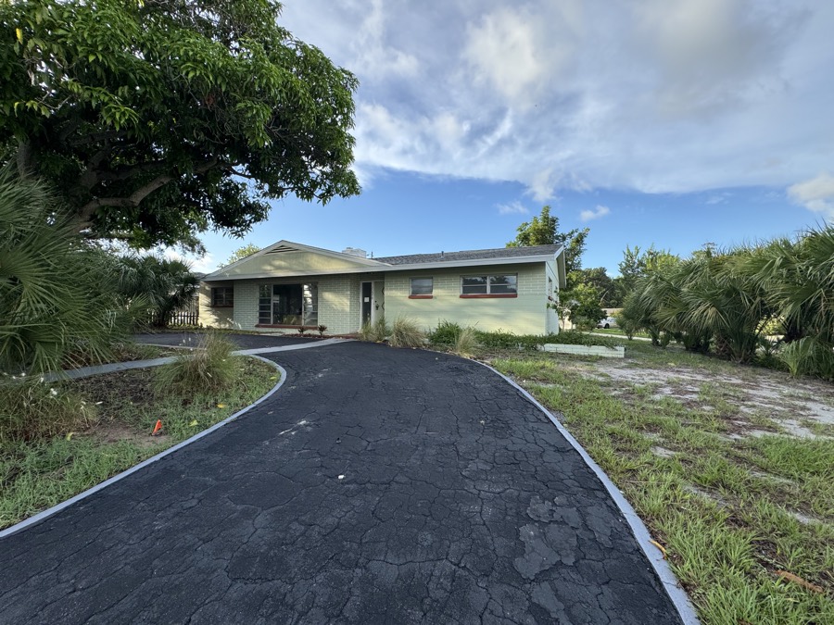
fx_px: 337
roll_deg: -1.3
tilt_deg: +0.4
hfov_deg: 102.1
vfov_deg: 85.7
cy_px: 312
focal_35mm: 14
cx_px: 417
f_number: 2.2
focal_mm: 2.22
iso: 40
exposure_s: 1/556
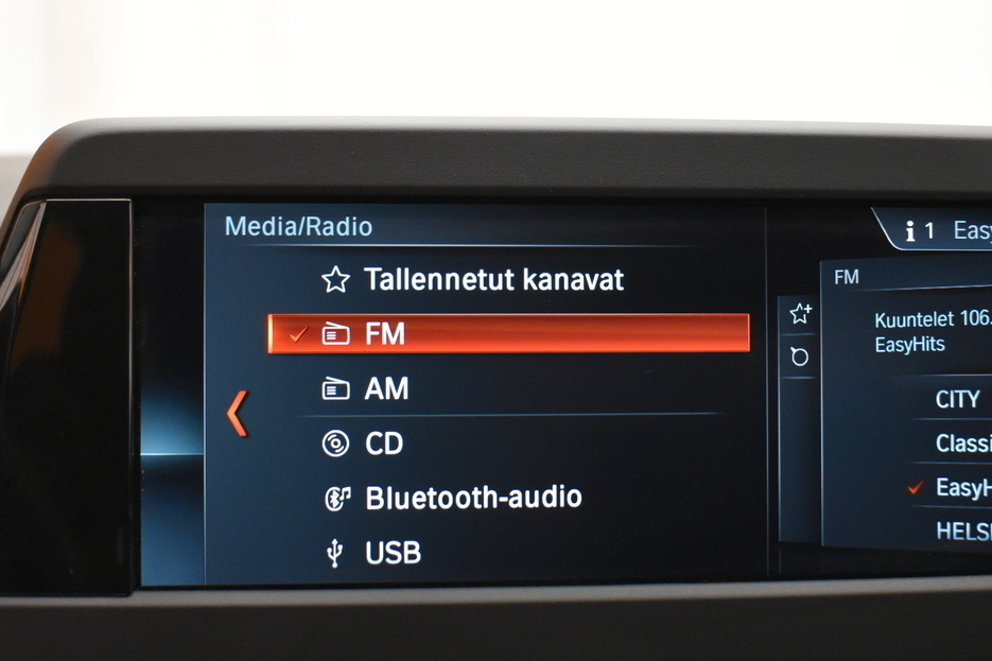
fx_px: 1433
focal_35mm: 52
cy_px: 342
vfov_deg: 26.0
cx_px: 519
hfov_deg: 38.2
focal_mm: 20
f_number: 3.8
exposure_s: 1/60
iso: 2200
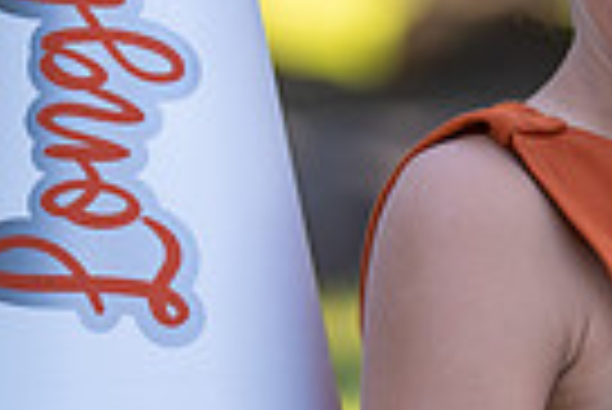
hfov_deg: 3.6
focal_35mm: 571
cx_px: 824
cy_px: 289
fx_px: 9717
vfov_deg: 2.4
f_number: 2.8
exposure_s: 1/320
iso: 200
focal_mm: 110
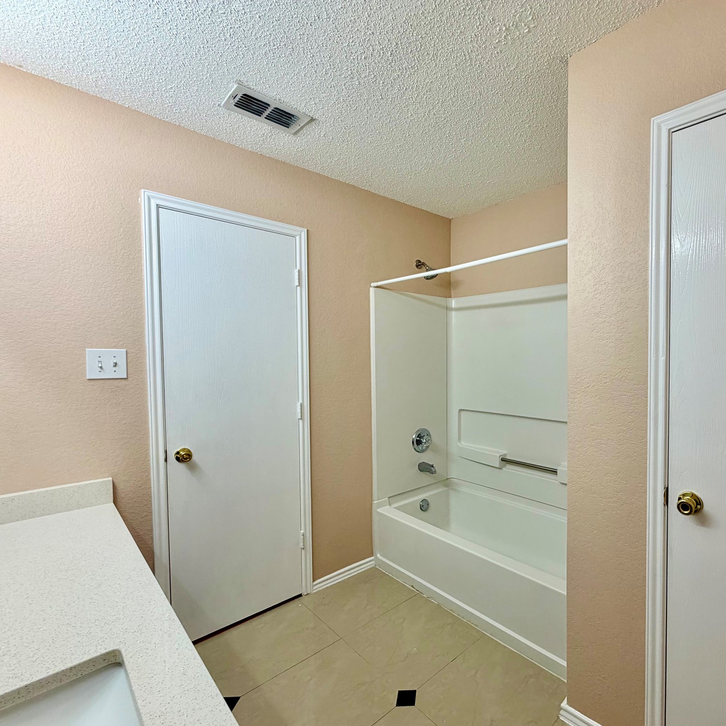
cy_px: 371
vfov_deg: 84.0
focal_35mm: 17
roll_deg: +0.1
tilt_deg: -2.1
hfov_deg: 81.7
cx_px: 472
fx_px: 403
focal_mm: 2.22
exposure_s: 1/120
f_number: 2.2
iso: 80
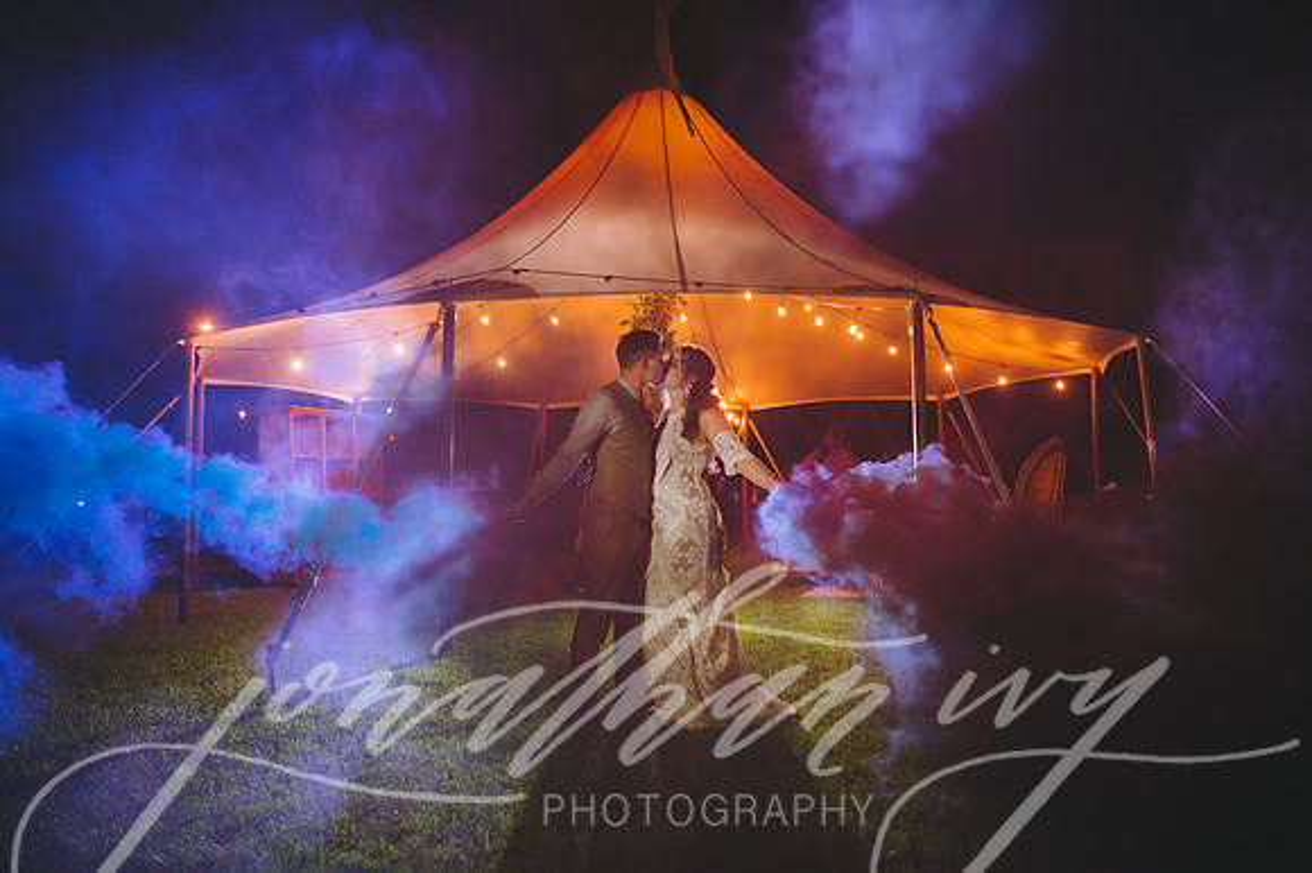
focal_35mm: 31
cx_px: 656
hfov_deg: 60.3
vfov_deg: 42.3
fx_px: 1129
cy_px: 436
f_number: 2.8
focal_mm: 31
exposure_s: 1/50
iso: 2500
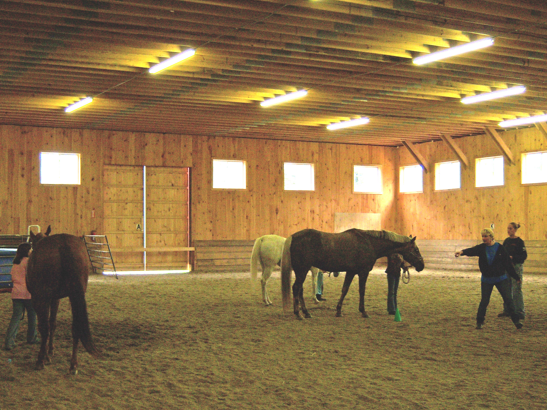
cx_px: 211
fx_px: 806
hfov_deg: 37.3
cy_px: 216
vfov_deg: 28.6
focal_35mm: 51
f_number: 2.8
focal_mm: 7.5
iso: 80
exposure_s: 1/60
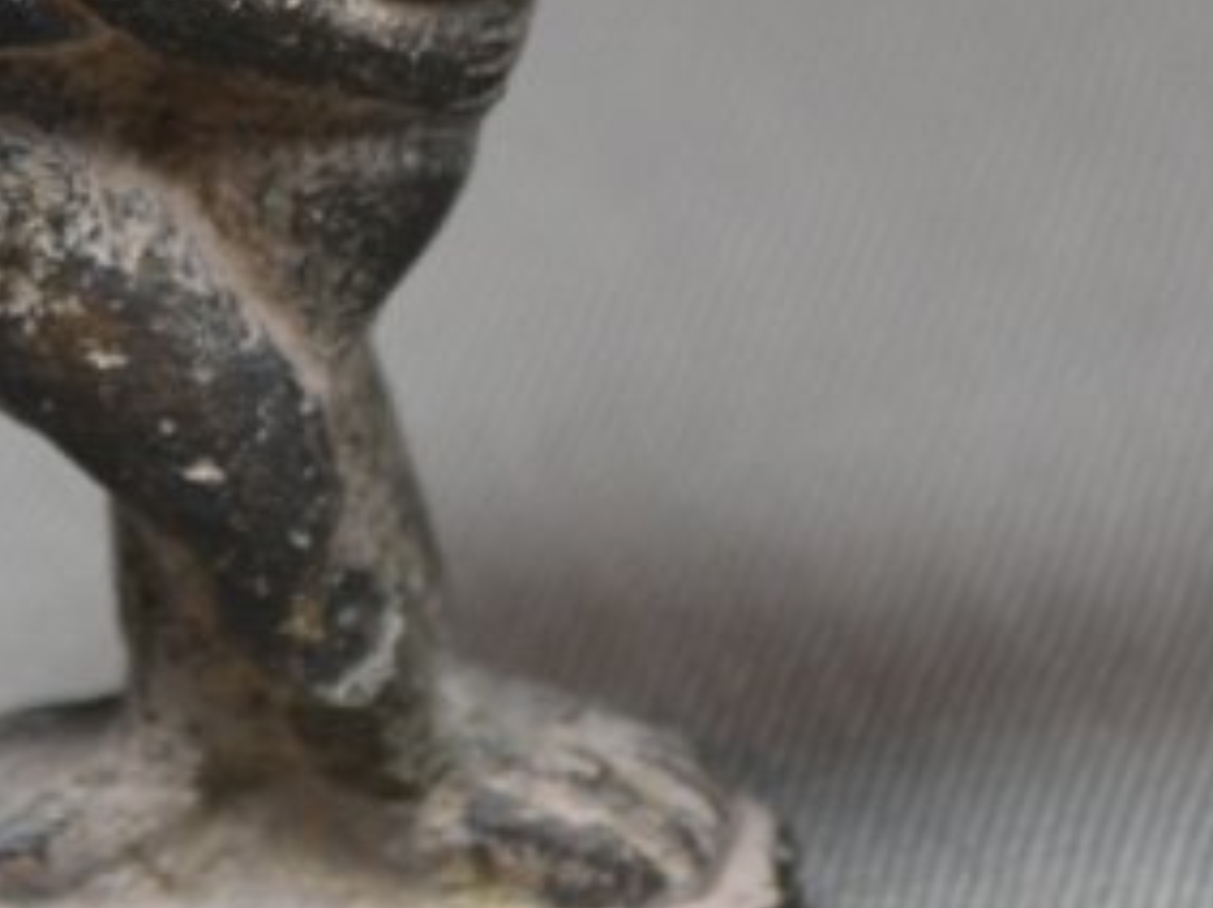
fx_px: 11770
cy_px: -154
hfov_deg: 5.9
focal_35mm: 336
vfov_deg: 4.4
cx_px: 201
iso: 400
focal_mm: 55
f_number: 5.6
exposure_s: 1/100
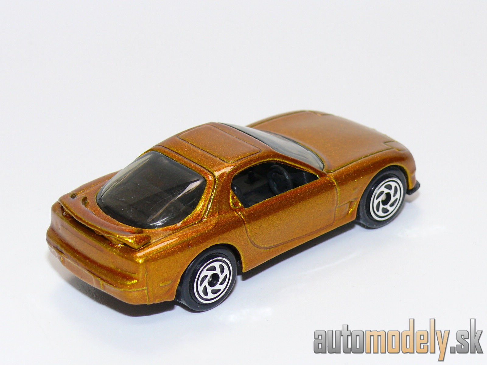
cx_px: 244
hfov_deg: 19.1
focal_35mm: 103
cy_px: 182
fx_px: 1449
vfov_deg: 14.4
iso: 100
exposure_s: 1/30
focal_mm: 13.6
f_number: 4
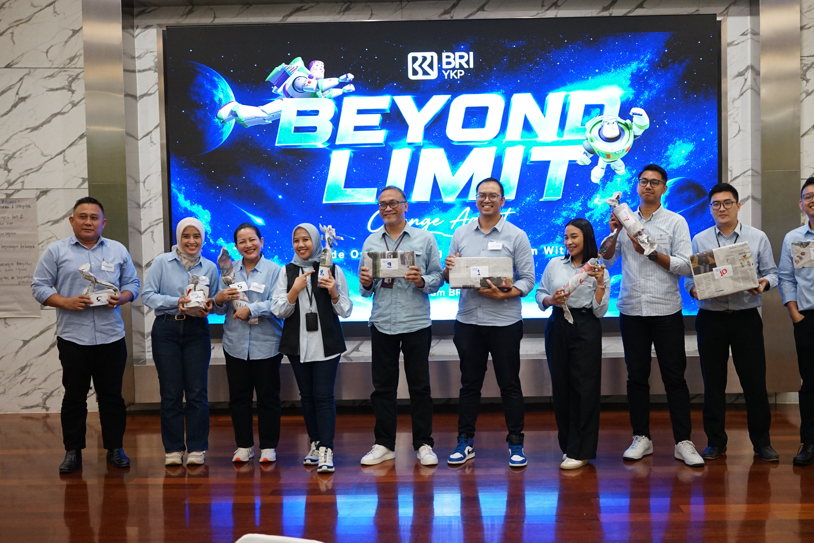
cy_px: 276
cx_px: 467
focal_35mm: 43
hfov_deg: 45.3
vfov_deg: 31.2
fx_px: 972
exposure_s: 1/100
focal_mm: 35
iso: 1600
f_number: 2.8
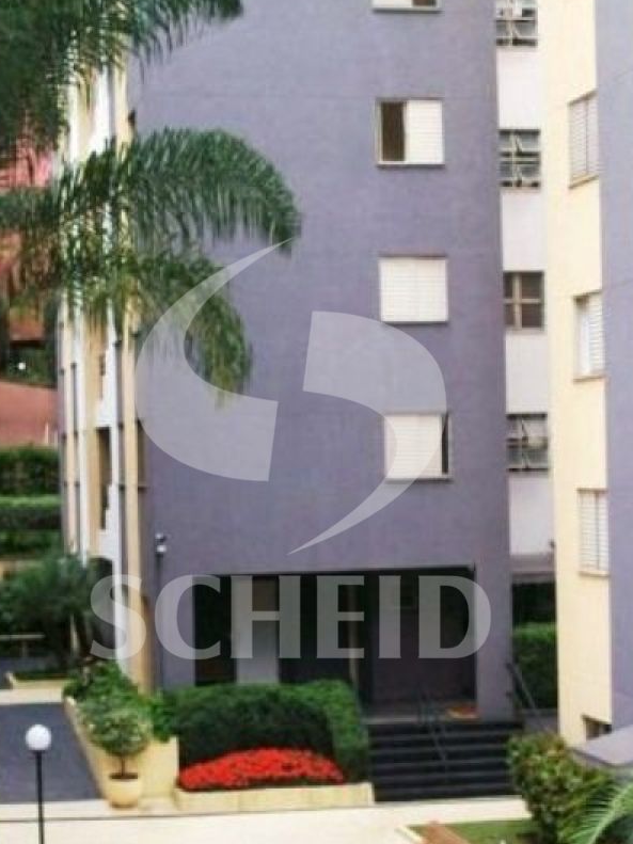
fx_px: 2073
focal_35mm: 85
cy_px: 468
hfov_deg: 17.4
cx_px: 266
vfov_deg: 23.0
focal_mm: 11.6
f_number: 3.8
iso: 200
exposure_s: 1/97.2
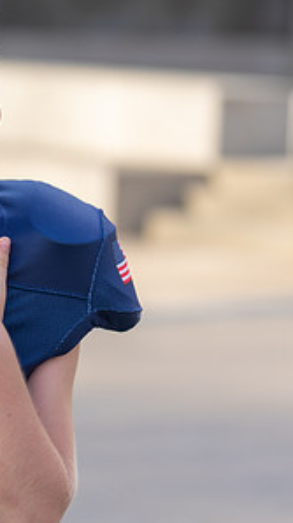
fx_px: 2687
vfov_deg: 11.1
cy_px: 238
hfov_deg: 6.2
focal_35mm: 194
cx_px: -79
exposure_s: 1/400
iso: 100
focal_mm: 95
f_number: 2.8
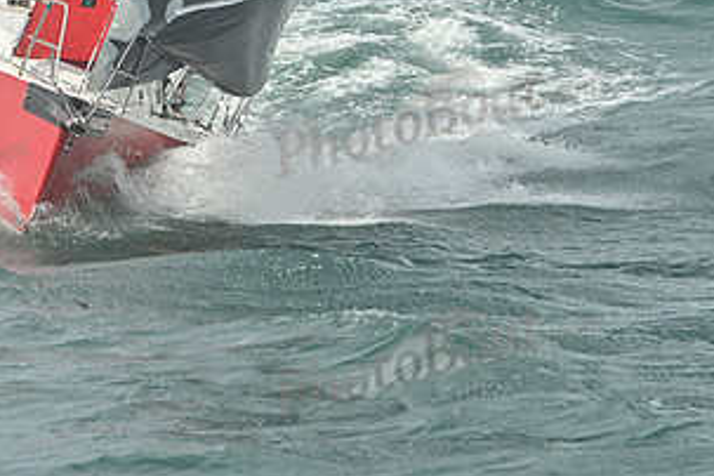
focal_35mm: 287
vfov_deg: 4.8
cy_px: 27
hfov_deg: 7.2
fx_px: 5692
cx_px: 153
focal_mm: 150
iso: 320
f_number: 11
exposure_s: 1/1250
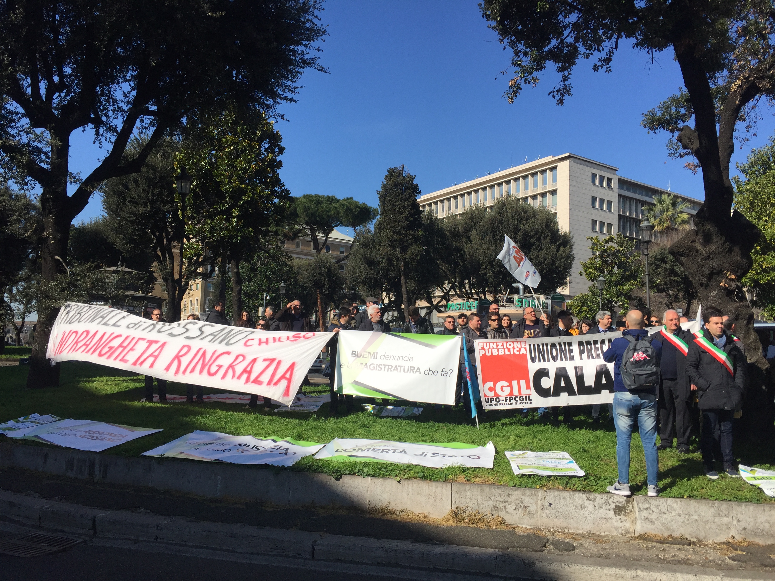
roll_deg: -2.8
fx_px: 649
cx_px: 388
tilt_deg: +4.6
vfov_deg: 48.2
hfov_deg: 61.7
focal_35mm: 29
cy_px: 290
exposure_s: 1/2825
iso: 32
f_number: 2.2
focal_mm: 4.15
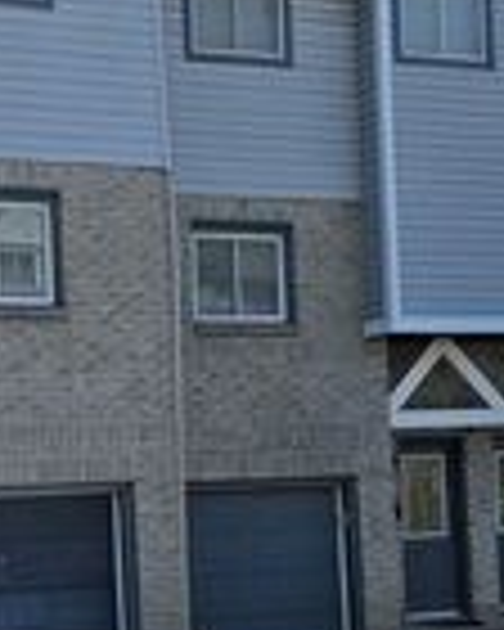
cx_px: 9
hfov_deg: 18.7
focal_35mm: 80
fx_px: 1492
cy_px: 461
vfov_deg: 23.6
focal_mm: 5.4
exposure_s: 1/2043
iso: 25
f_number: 1.8
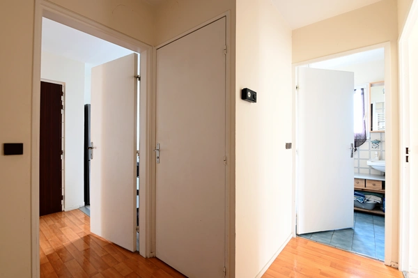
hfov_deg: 96.8
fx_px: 186
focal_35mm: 16
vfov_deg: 73.6
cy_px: 139
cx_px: 209
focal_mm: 16
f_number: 11
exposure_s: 1.3
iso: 200
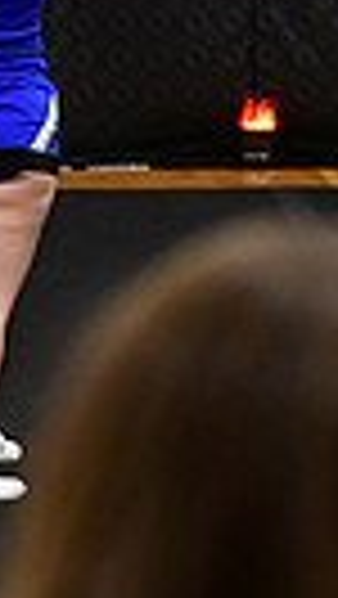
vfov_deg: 4.5
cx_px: -789
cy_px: 155
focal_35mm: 479
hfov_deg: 2.5
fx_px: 7617
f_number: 4
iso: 4000
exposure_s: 1/500
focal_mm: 70
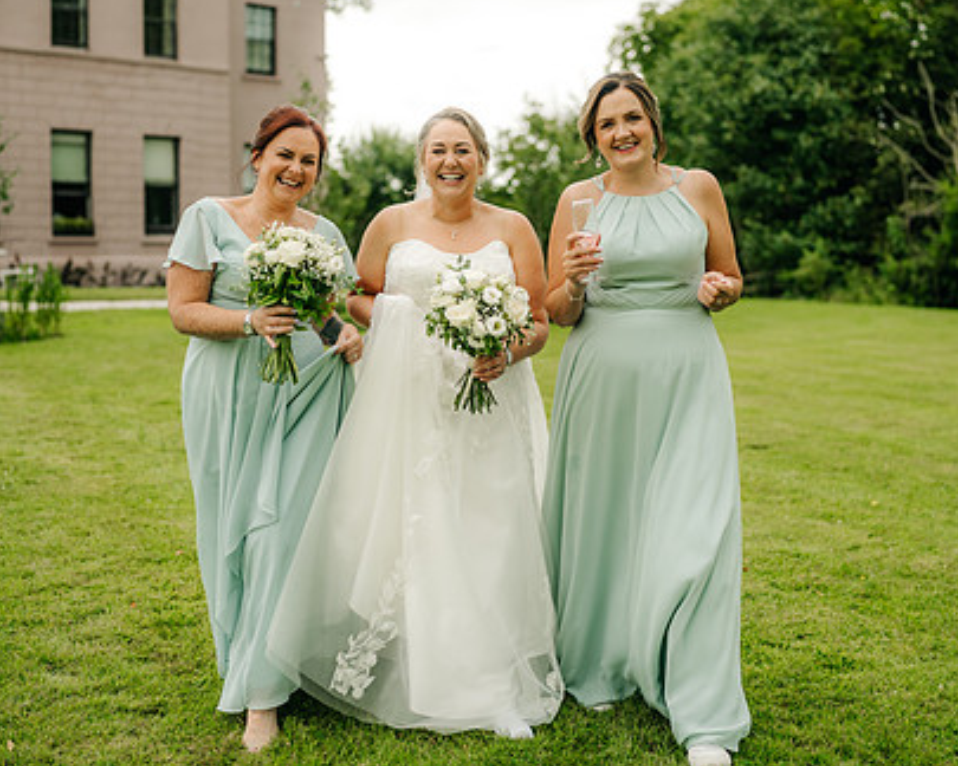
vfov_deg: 32.0
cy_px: 332
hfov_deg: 39.5
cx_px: 475
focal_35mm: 47
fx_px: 1333
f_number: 1.6
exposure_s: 1/1000
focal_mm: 35
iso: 100
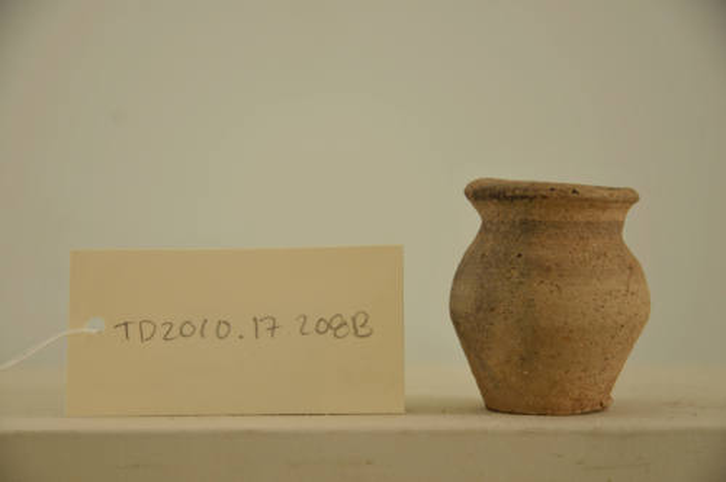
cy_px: 241
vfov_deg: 13.0
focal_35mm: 105
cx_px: 363
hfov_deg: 19.5
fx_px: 2115
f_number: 5.6
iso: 200
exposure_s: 1/60
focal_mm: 70
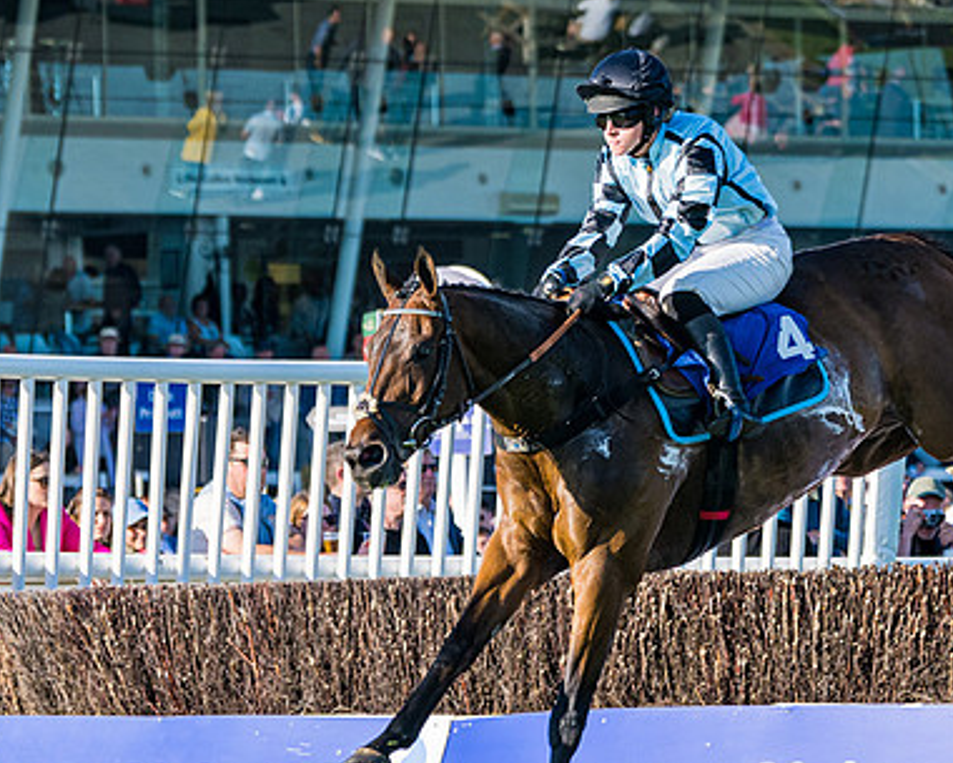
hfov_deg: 5.9
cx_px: 826
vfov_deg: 4.7
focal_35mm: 328
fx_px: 9251
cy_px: 192
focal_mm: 120
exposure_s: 1/2000
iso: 200
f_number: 4
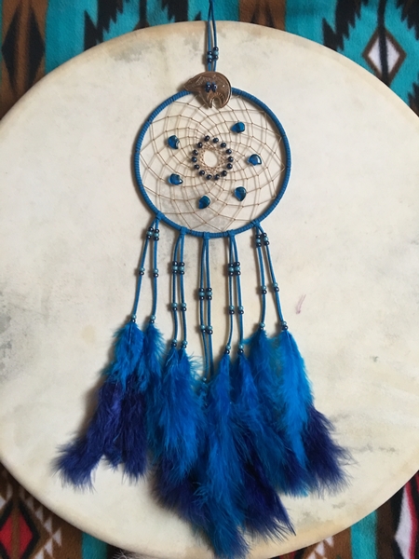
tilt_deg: -84.2
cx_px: 210
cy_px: 280
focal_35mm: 29
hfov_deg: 48.2
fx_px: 468
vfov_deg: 61.7
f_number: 2.2
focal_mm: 4.15
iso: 100
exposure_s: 1/10
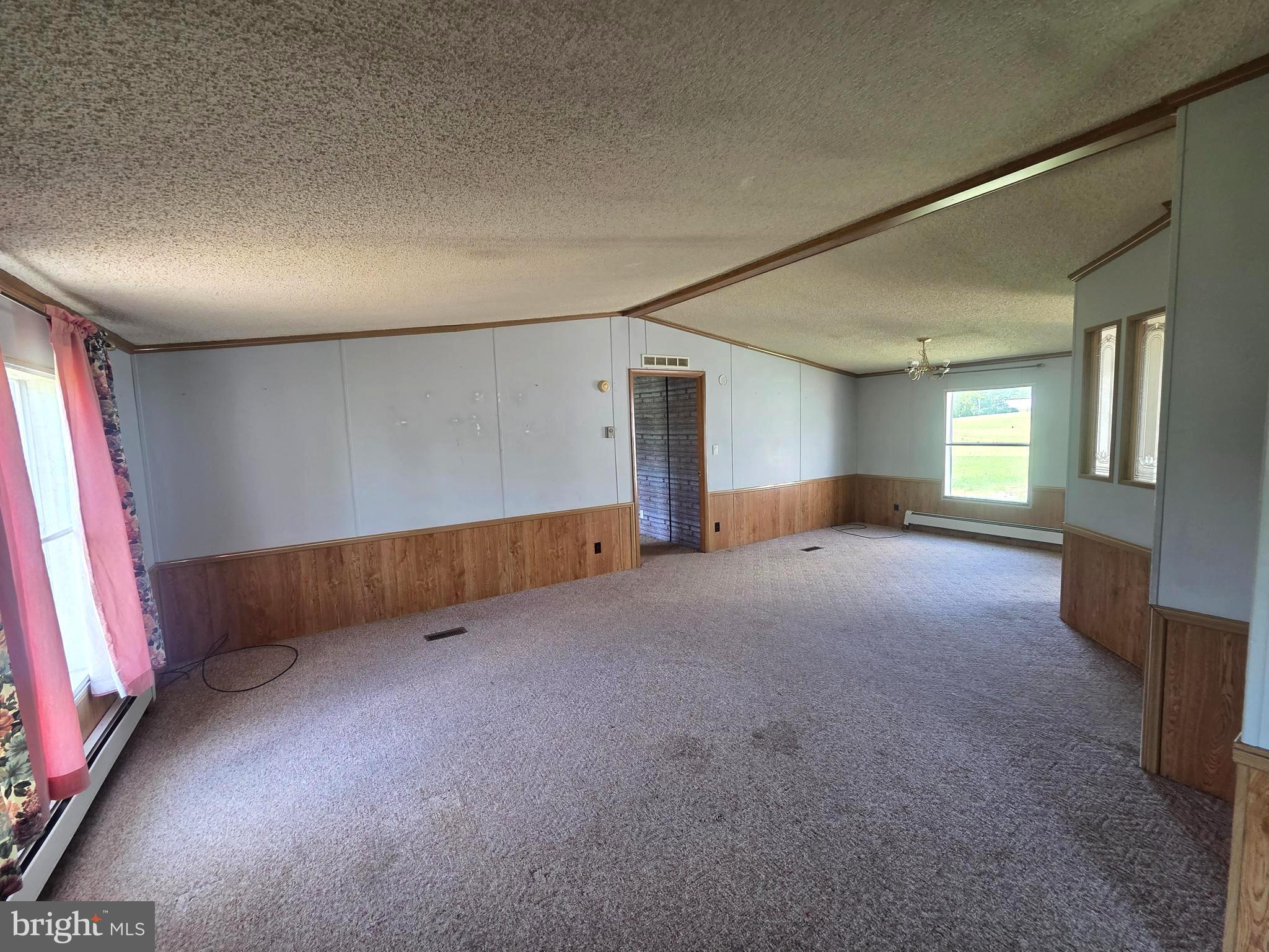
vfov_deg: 89.9
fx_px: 477
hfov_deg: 106.2
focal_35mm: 13
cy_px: 476
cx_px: 634
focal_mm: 2.2
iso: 125
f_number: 2.2
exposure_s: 1/60
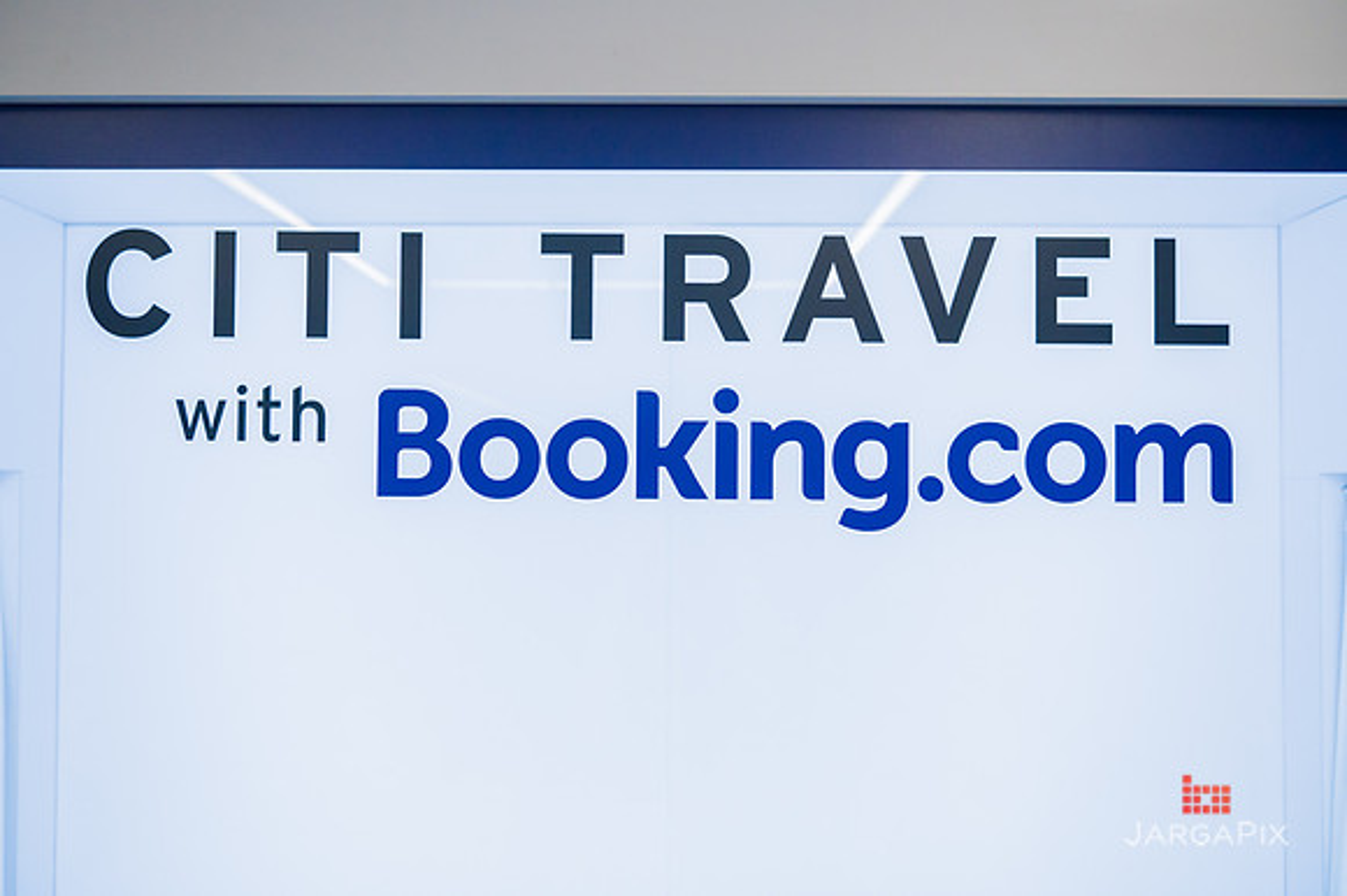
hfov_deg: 53.2
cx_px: 674
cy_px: 448
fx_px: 1346
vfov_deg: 36.8
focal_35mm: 36
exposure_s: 1/1600
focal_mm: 36
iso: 1600
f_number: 4
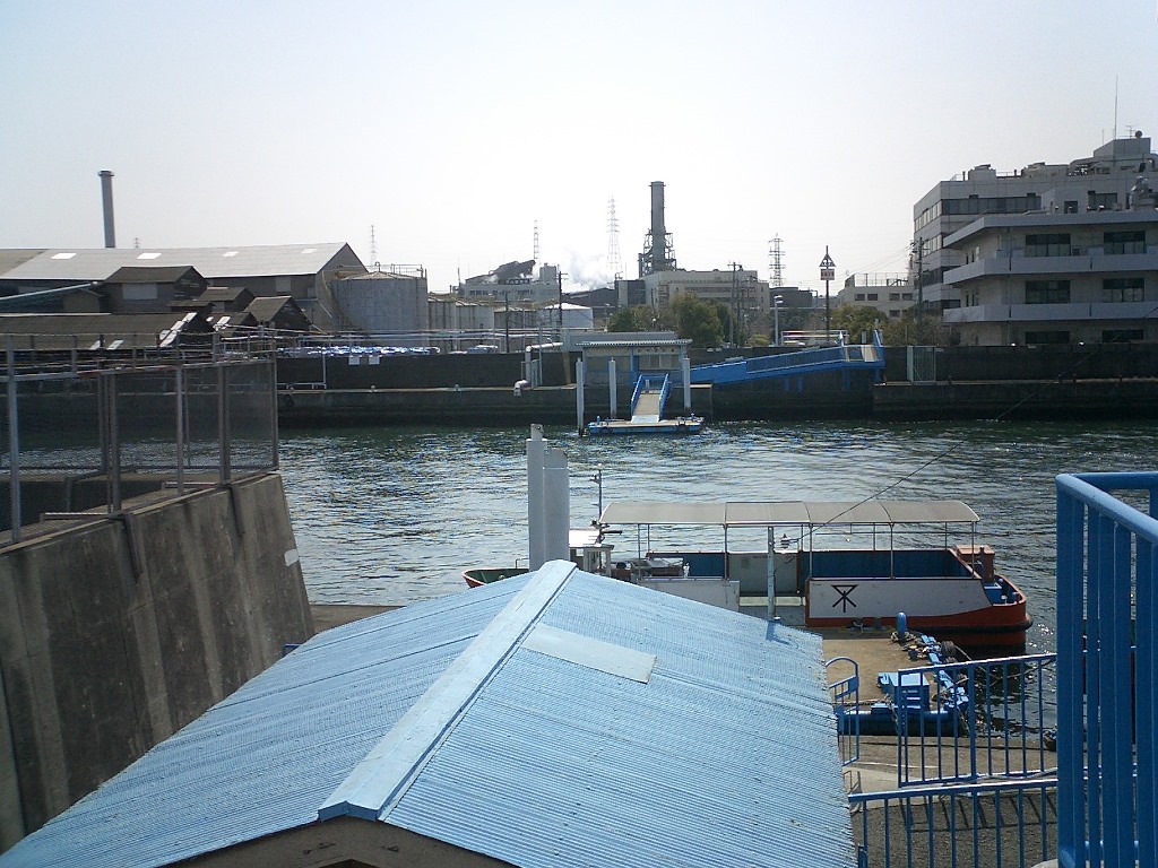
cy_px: 434
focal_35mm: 37
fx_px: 1238
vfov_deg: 38.7
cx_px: 579
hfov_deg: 50.1
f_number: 3.5
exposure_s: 1/1250
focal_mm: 5.6
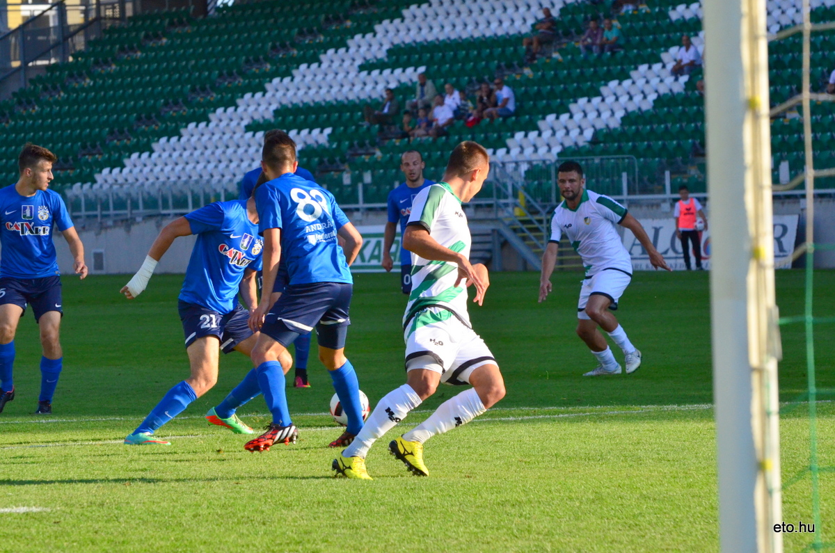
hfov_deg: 9.8
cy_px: 276
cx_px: 418
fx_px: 4861
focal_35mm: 210
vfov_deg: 6.5
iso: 2000
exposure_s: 1/3200
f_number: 7.1
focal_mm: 140
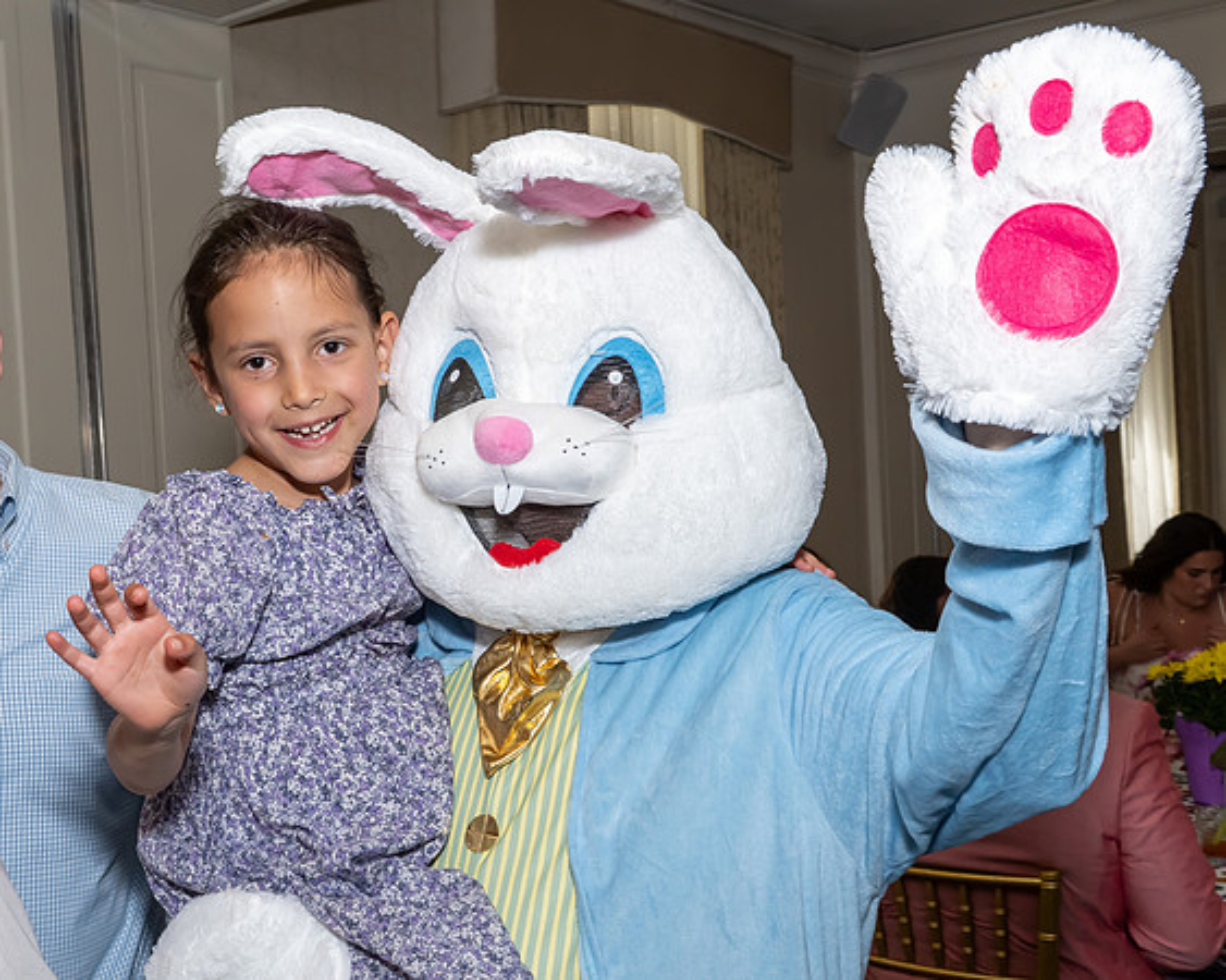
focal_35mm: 45
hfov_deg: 41.3
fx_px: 1618
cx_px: 486
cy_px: 539
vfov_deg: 33.7
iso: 640
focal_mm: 24
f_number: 8
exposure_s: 1/250
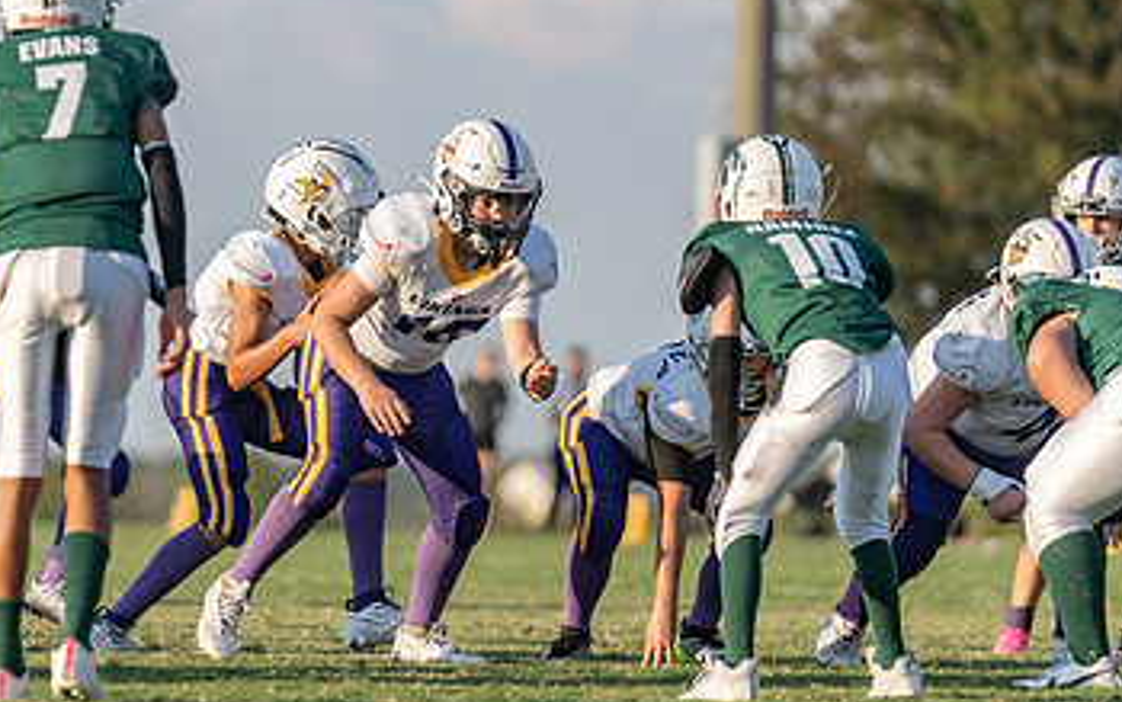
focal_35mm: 338
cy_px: 293
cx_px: 381
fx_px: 10339
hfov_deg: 6.2
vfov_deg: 3.9
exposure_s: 1/1600
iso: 160
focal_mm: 200
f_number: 2.8
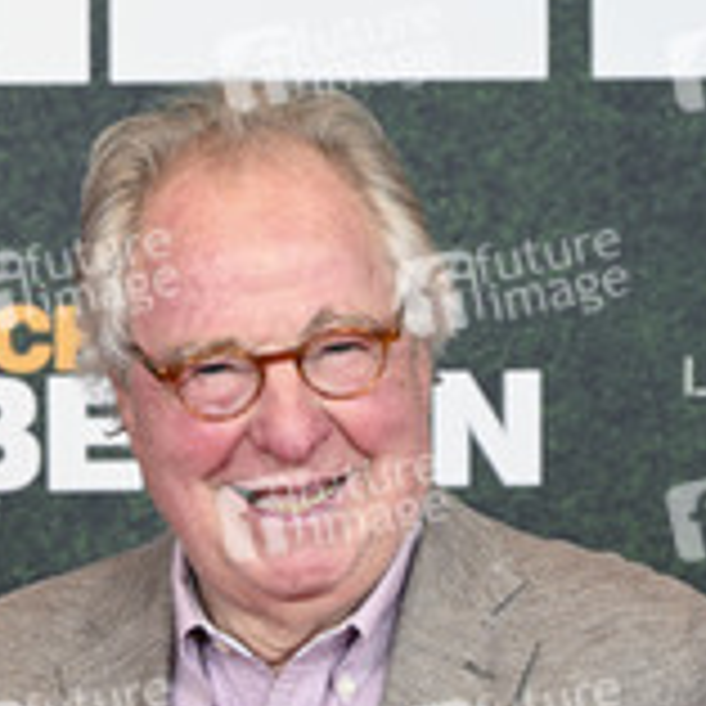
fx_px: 4569
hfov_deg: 8.8
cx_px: -56
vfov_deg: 8.8
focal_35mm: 198
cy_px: 621
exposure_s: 1/200
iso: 1000
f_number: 6.3
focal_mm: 81
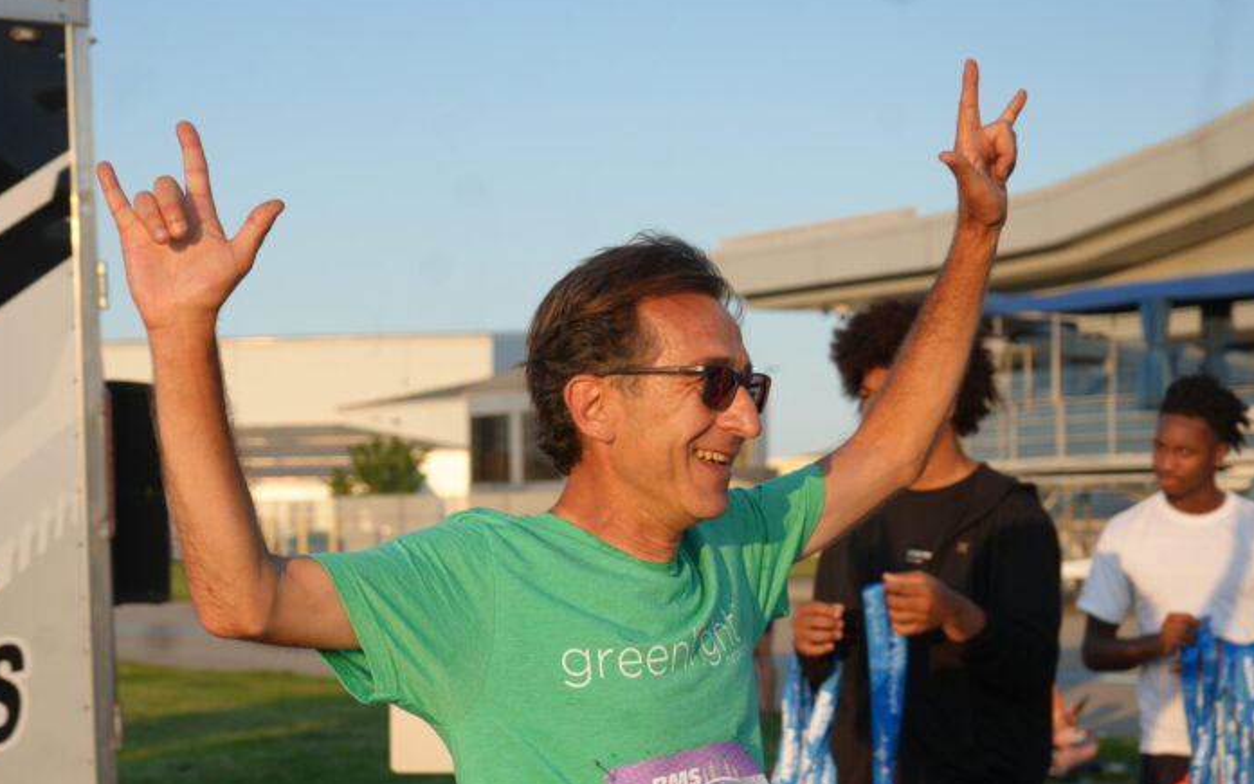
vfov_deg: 18.1
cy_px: 515
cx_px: 551
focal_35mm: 72
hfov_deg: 28.6
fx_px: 2461
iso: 100
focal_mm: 48
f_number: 4.5
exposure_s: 1/400
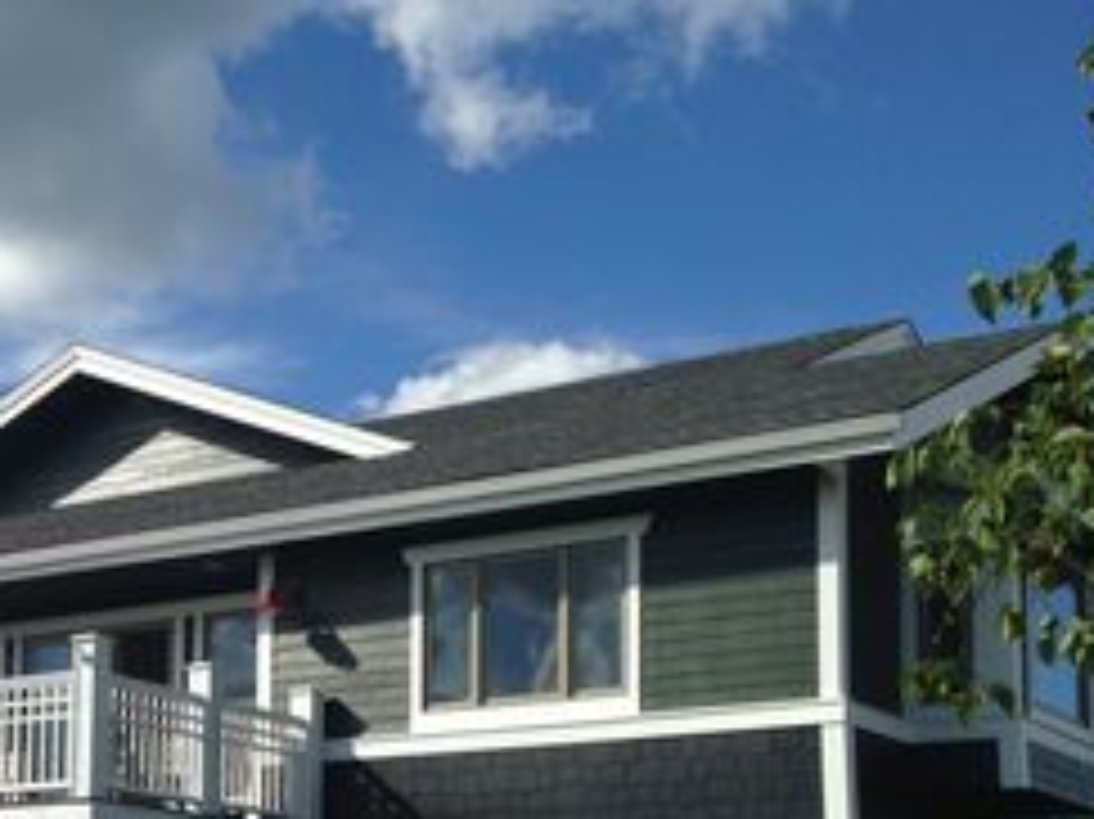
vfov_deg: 21.0
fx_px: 2148
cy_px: 772
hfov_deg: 28.1
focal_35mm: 68
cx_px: 257
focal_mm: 4.12
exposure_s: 1/1869
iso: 50
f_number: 2.4
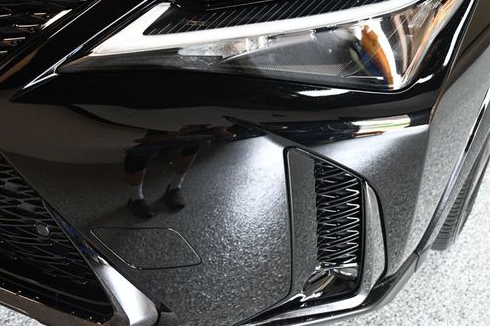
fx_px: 639
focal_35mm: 47
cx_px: 270
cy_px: 114
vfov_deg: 28.5
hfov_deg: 41.9
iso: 2500
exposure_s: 1/125
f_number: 3.8
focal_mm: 24
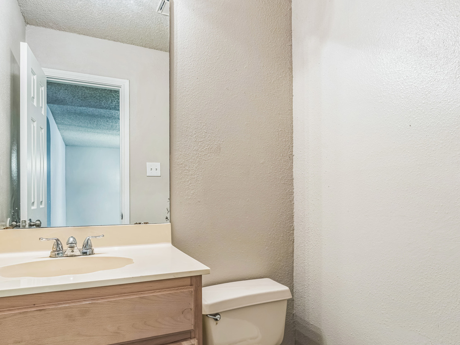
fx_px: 319
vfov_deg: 56.6
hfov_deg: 71.5
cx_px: 244
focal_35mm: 24
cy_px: 198
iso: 250
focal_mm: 16
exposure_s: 1/2.5
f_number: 9
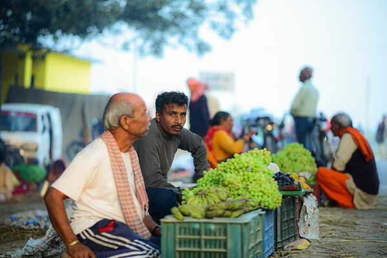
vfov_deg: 16.1
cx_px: 194
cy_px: 129
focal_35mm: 85
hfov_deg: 23.9
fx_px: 914
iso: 250
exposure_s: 1/400
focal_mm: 85
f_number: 1.8
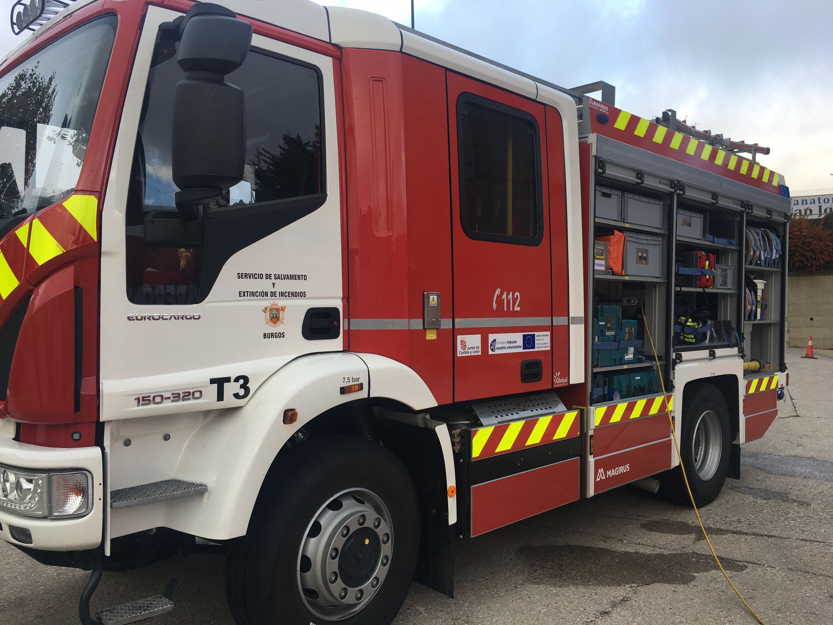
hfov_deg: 61.7
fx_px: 698
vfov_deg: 48.2
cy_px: 312
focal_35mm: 29
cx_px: 416
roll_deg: +3.0
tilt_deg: +1.5
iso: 25
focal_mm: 4.15
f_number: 2.2
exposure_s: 1/273
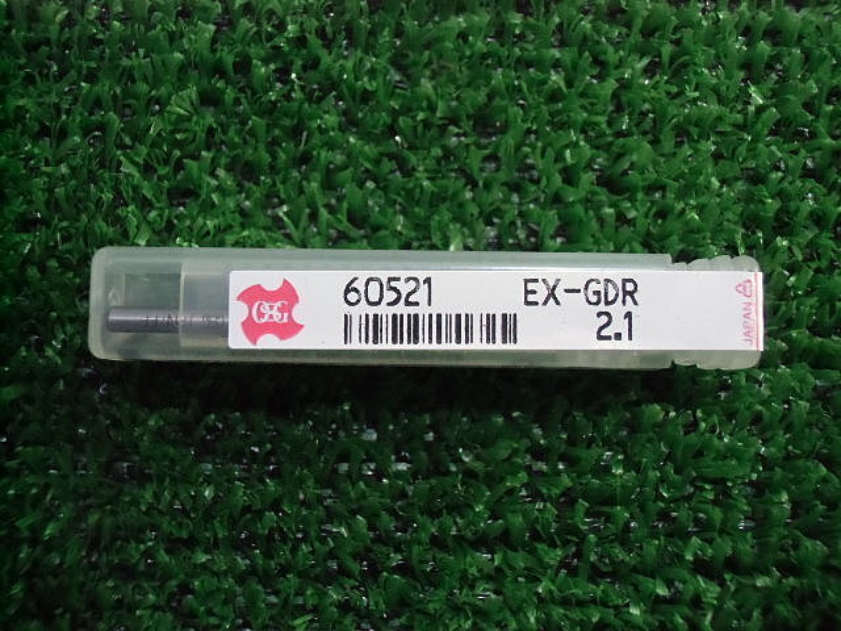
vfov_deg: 30.9
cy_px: 316
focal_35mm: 47
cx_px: 420
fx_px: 1142
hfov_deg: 40.4
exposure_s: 1/80
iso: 800
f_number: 4.2
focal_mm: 8.29
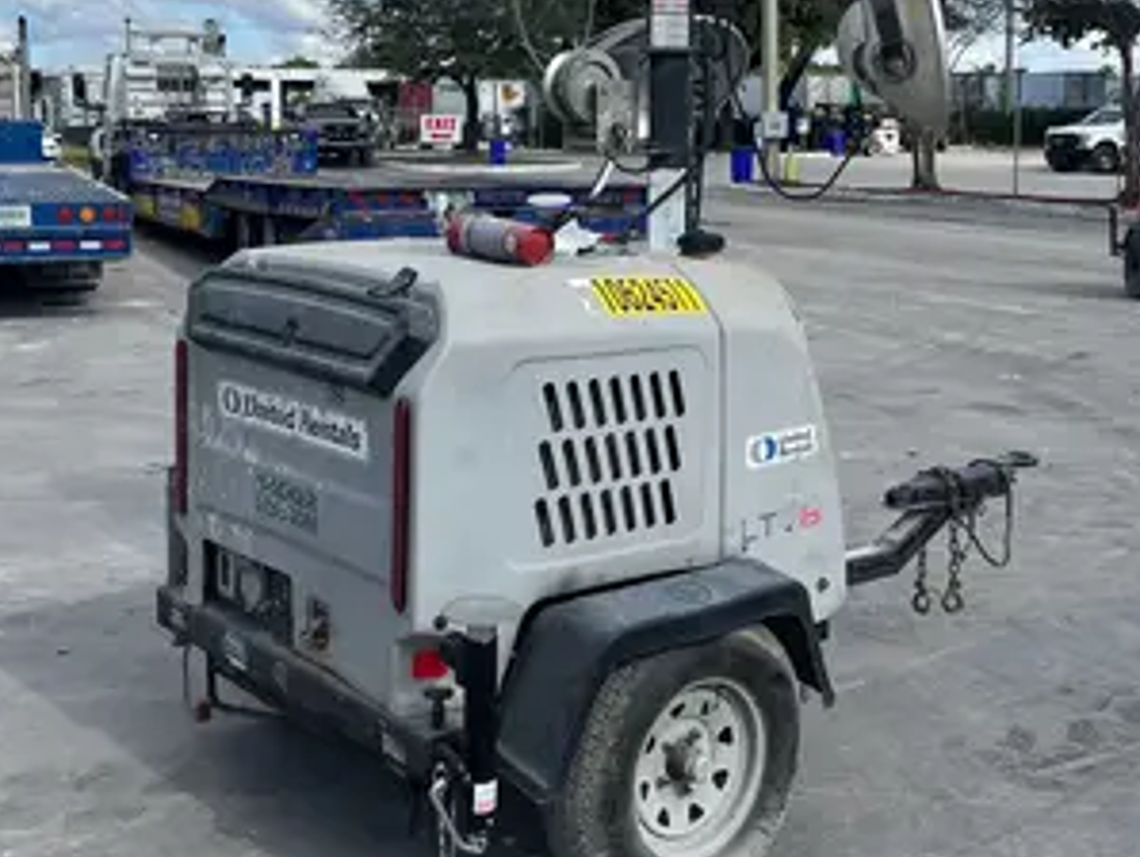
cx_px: 666
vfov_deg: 30.1
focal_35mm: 48
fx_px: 1582
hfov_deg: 39.5
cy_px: 289
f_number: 1.6
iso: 50
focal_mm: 5.1
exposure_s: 1/3413
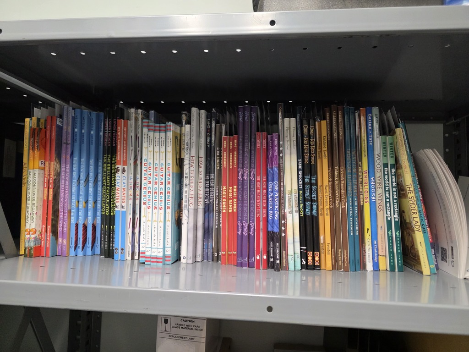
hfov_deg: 73.9
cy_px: 176
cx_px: 234
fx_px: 312
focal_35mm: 23
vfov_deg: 58.9
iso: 500
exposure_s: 1/120
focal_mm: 6.3
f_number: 1.7
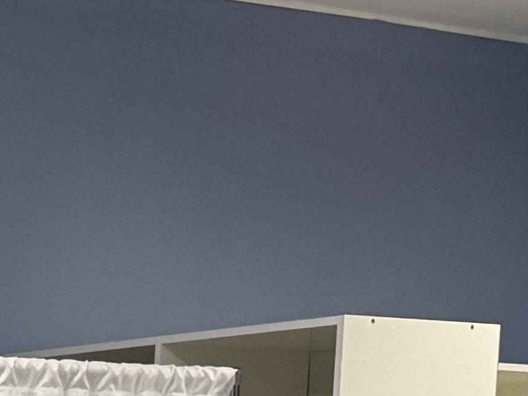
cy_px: 908
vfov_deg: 8.7
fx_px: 2410
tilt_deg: -6.3
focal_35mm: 158
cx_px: -566
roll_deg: -0.4
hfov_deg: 11.2
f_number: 1.78
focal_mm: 6.76
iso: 160
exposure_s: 1/50
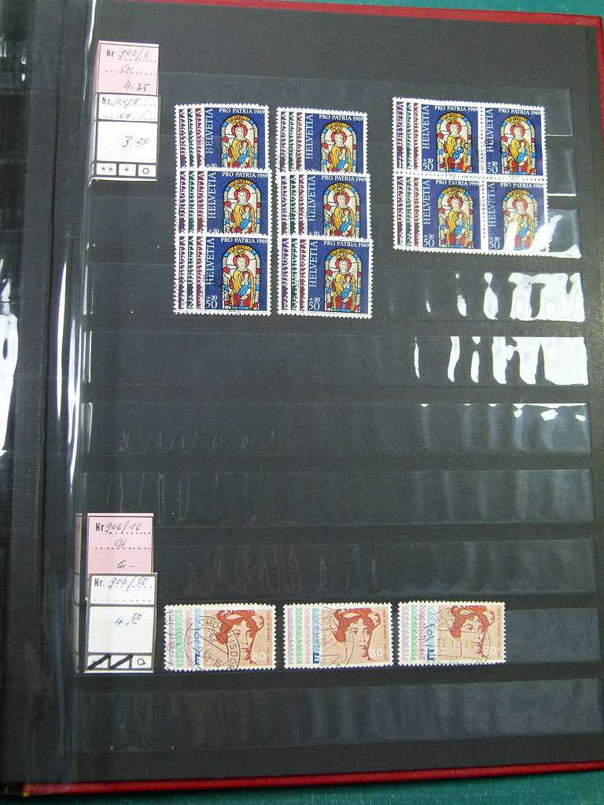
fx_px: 791
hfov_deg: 41.8
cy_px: 402
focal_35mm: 34
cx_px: 302
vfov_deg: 54.0
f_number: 3
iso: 125
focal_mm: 6.2
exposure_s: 1/60
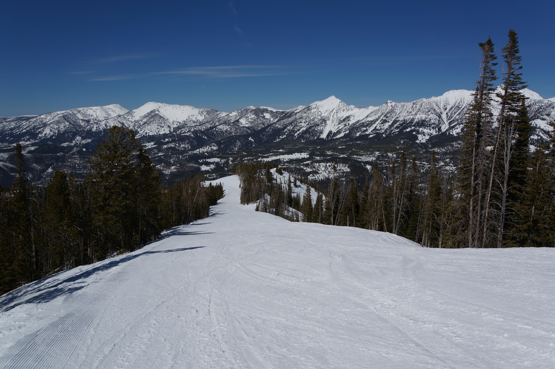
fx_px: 416
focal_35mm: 27
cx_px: 278
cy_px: 184
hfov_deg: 67.4
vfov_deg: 47.8
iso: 100
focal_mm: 18
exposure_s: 1/1600
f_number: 6.3
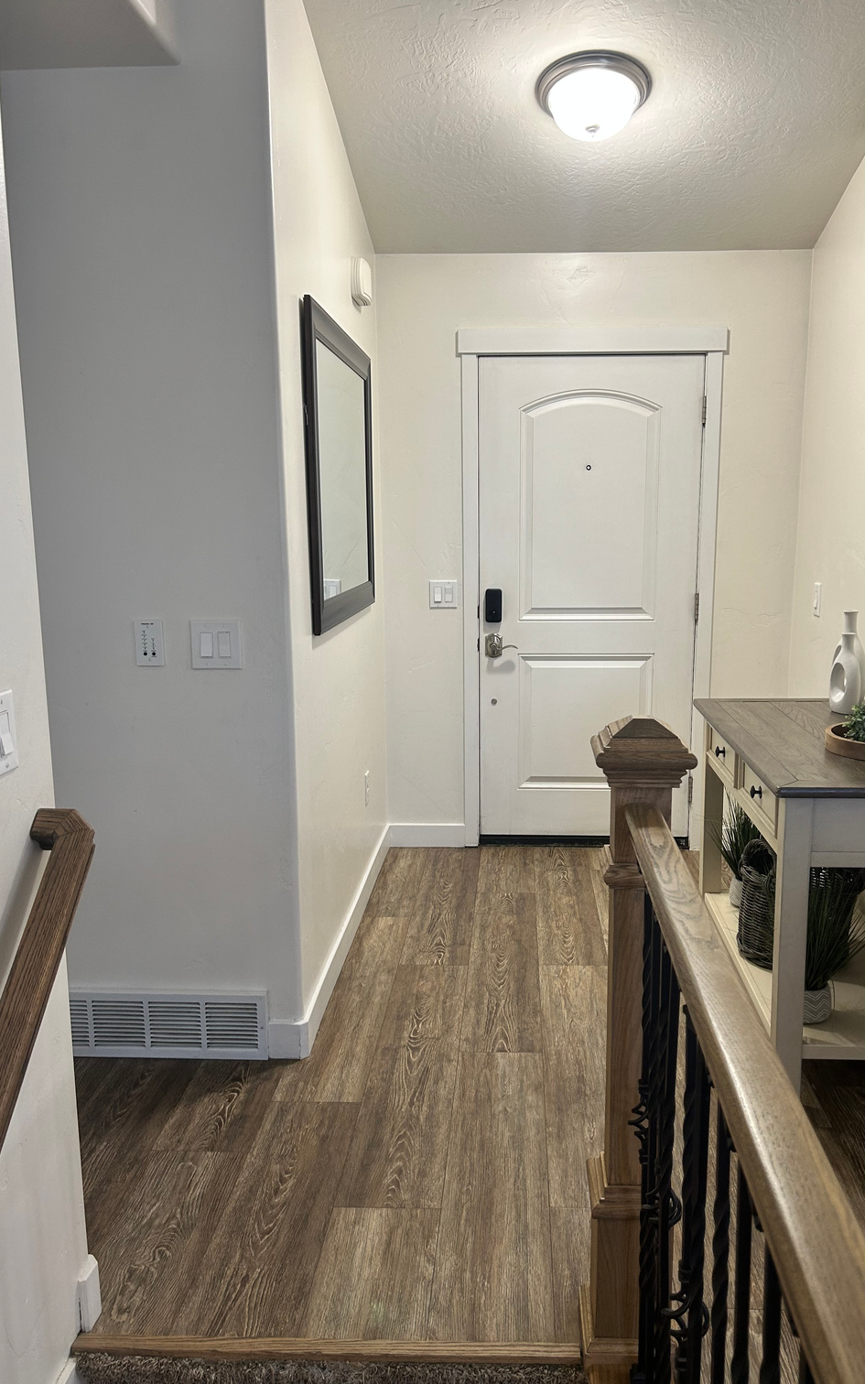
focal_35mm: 28
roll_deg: -0.5
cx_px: 484
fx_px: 1056
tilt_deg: -10.4
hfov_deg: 44.5
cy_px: 700
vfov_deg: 66.5
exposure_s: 1/60
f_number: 1.5
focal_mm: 5.7
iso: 80
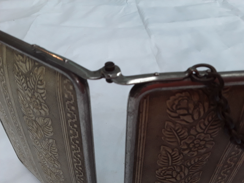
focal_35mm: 27
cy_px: 92
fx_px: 190
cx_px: 122
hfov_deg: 65.3
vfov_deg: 51.4
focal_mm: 2.91
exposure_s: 1/33
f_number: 1.9
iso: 40
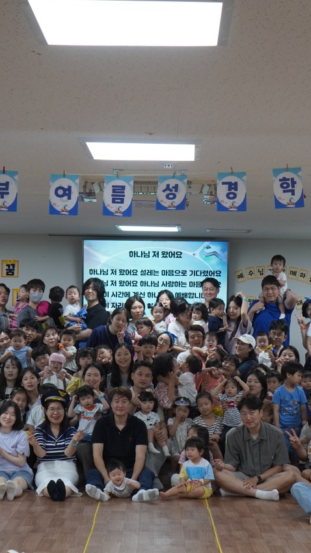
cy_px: 277
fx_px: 1214
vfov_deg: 25.7
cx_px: 161
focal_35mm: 83
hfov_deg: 14.6
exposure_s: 1/160
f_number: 4
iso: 800
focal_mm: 35
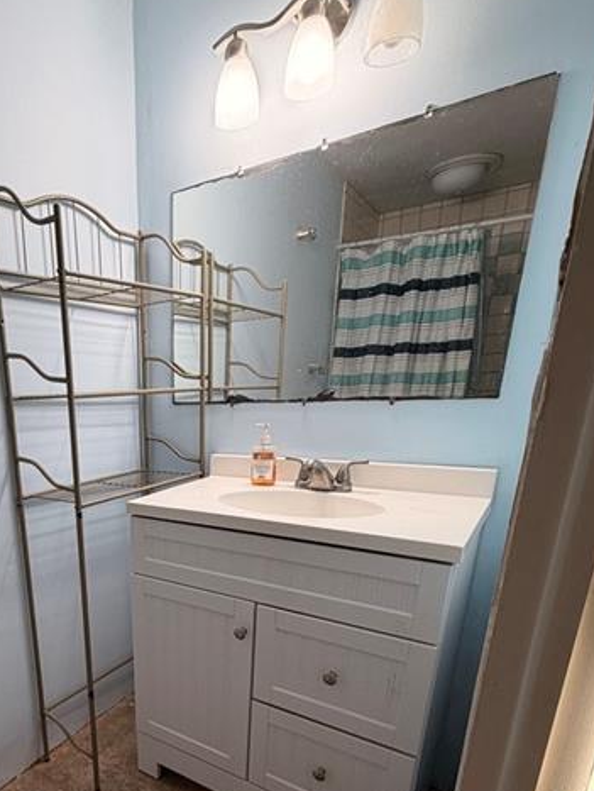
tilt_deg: -20.0
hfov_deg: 55.1
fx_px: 526
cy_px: 573
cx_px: 125
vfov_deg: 70.0
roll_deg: +2.4
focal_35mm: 23
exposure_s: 1/120
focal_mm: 2.22
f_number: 2.2
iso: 100
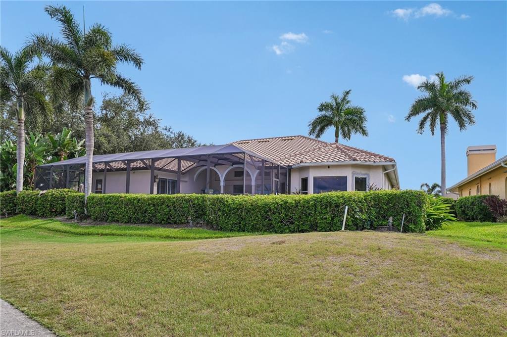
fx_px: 296
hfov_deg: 81.2
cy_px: 168
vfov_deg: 59.4
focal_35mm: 21
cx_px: 254
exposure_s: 1/80
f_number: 8
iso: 50
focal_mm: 14
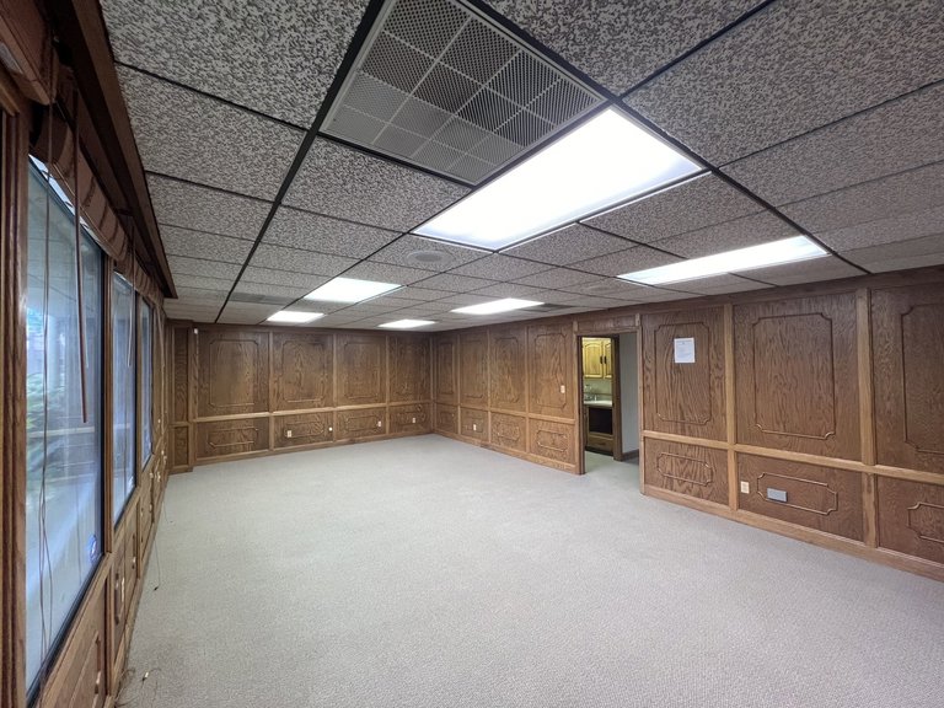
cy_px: 354
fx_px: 355
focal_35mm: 13
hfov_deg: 106.2
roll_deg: +0.7
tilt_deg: +0.2
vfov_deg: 89.9
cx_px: 472
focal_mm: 1.57
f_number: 1.8
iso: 160
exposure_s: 1/60
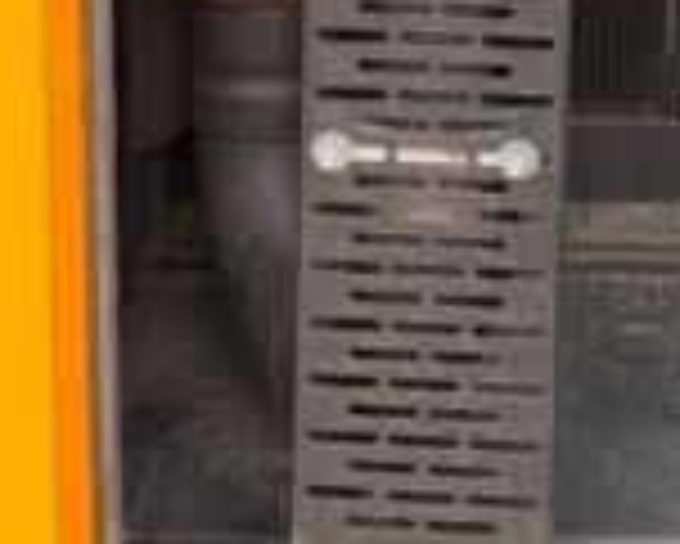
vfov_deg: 15.3
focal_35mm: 93
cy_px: -265
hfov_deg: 20.2
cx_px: 608
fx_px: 1873
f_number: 1.78
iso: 80
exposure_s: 1/840
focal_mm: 6.76
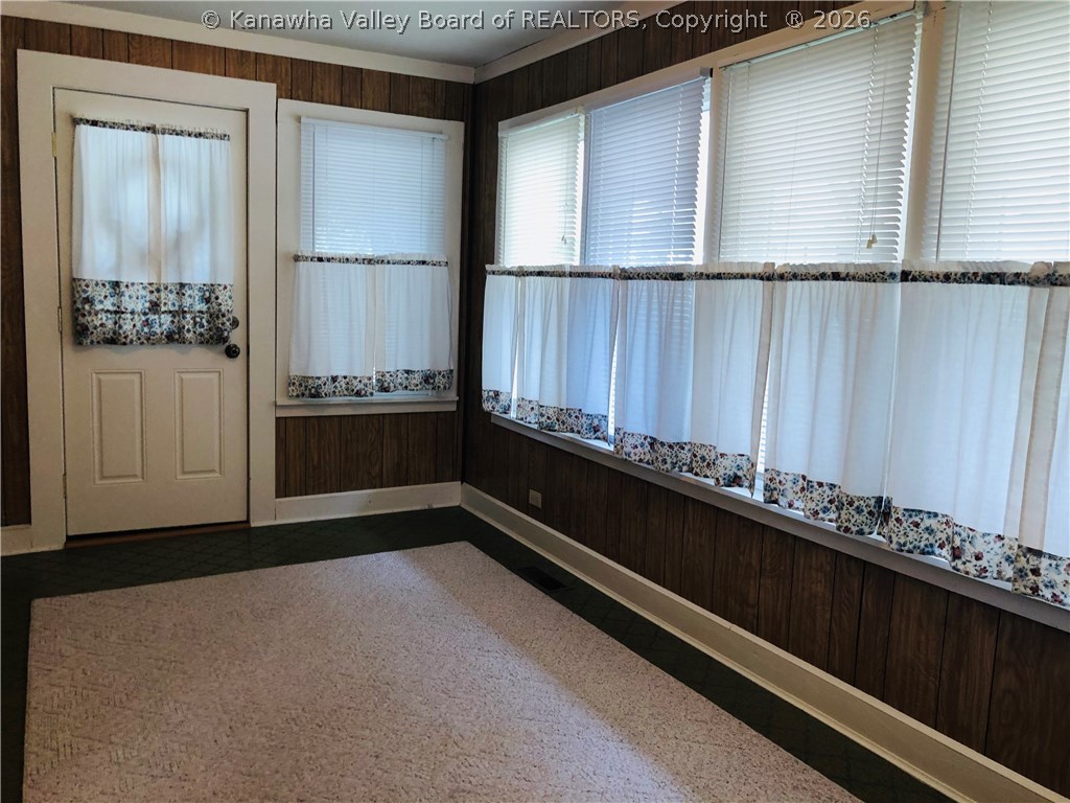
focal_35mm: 28
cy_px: 402
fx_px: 865
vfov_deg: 49.7
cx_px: 535
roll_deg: -0.3
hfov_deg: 63.4
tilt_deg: -7.6
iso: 25
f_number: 1.8
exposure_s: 1/30
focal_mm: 4
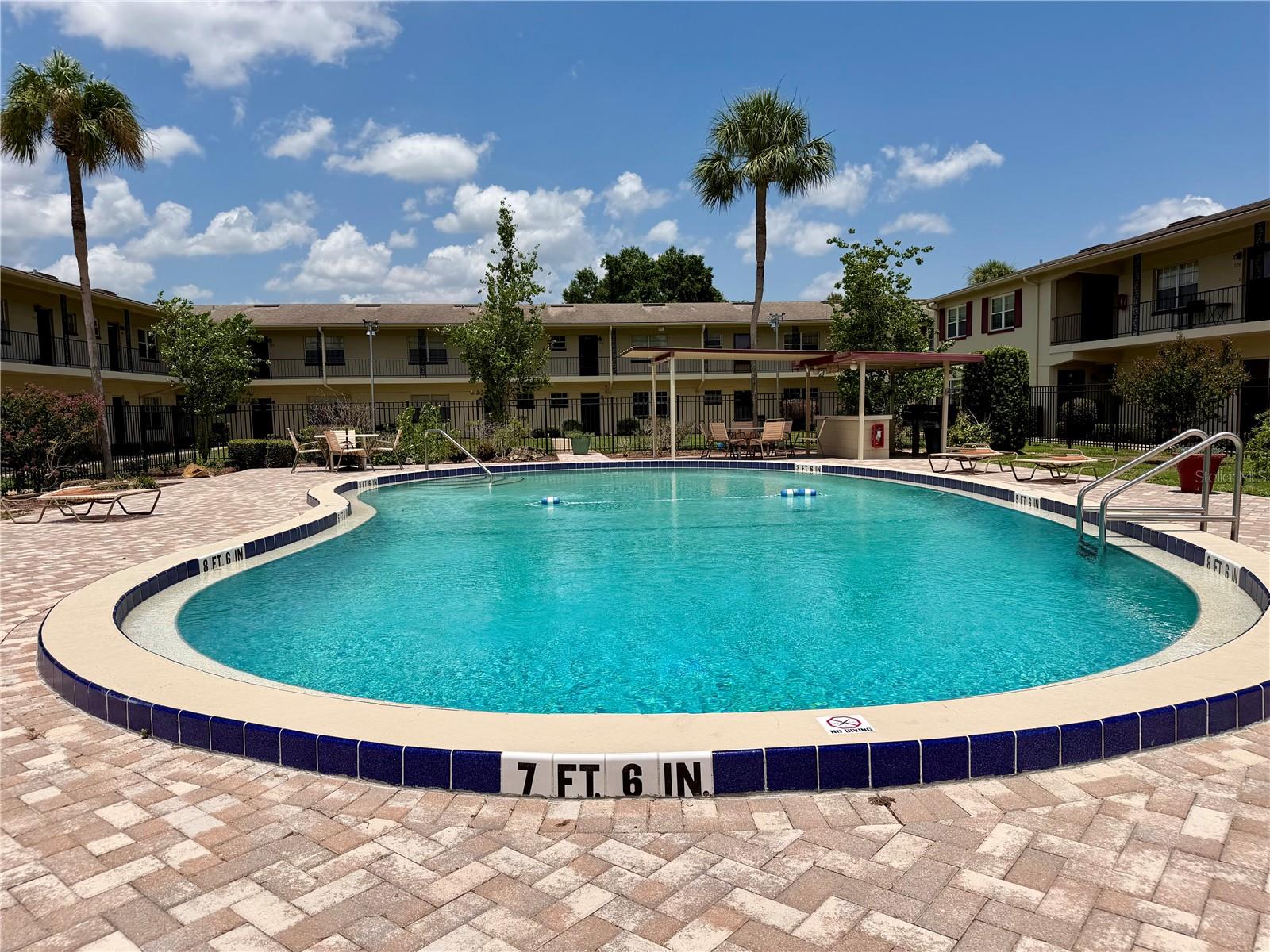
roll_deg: +1.5
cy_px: 476
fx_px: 881
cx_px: 635
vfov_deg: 56.8
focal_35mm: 24
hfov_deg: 71.6
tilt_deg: -5.0
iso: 80
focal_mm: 6.76
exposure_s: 1/10309
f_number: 1.78
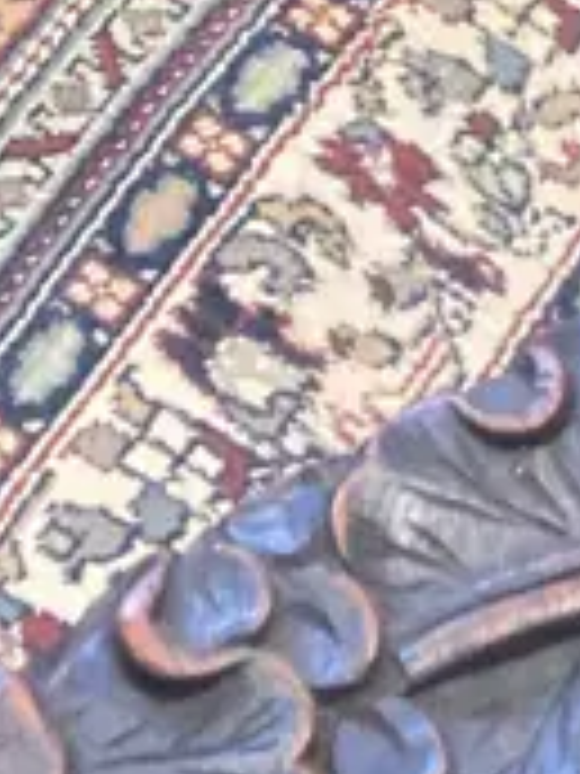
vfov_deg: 10.0
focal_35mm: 167
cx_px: 4
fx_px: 3731
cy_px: -1246
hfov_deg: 8.8
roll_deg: -0.7
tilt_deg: -37.2
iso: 320
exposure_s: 1/60
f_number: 1.8
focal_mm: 3.99
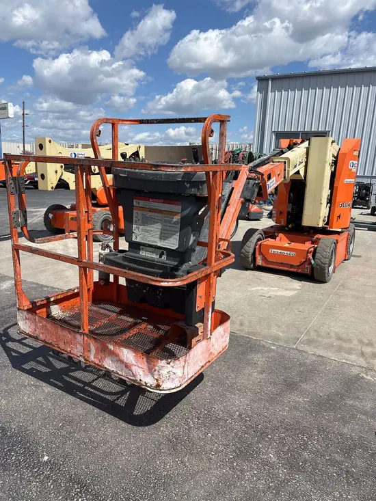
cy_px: 250
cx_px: 188
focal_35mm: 26
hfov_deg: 53.1
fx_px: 376
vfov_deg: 67.3
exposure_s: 1/4854
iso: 50
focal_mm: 5.96
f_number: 1.6
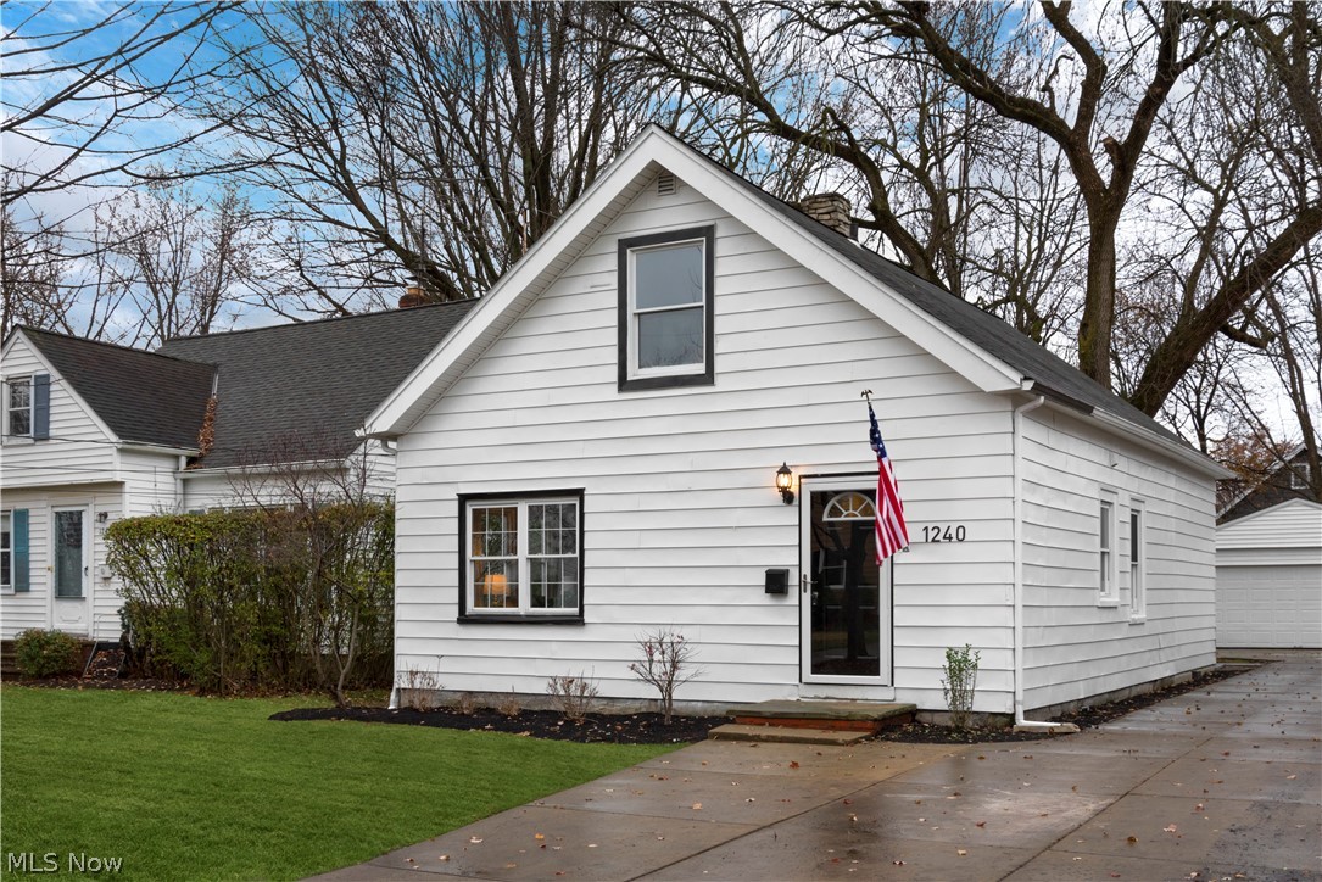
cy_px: 441
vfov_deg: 37.9
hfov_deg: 54.4
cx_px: 661
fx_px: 1286
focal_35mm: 35
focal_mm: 35
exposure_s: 1/25
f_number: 18
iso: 320
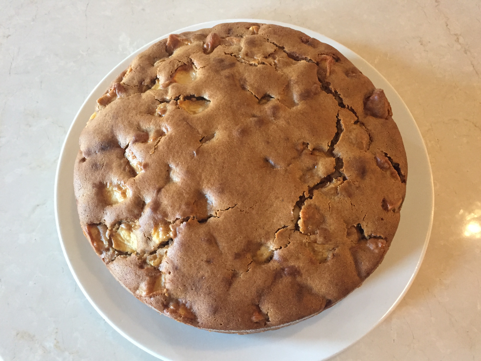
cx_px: 240
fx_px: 403
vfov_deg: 48.2
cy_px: 180
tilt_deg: -68.8
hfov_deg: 61.7
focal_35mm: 29
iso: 250
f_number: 2.2
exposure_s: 1/33
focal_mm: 4.15
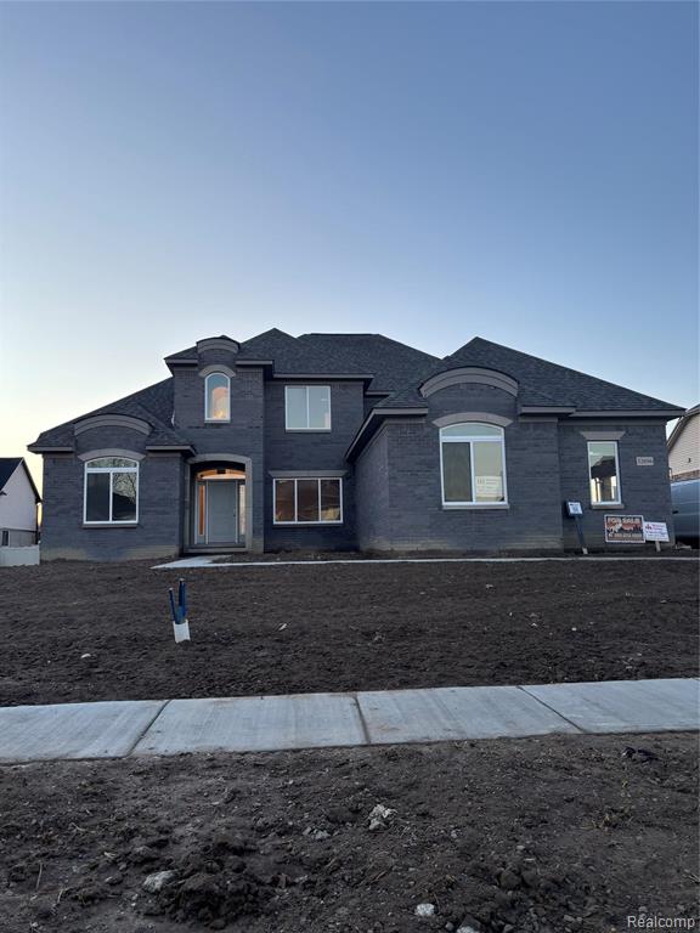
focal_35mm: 26
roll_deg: +0.5
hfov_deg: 53.1
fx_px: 701
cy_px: 466
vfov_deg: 67.3
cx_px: 350
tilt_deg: +6.8
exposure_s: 1/363
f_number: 1.6
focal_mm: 5.96
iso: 50
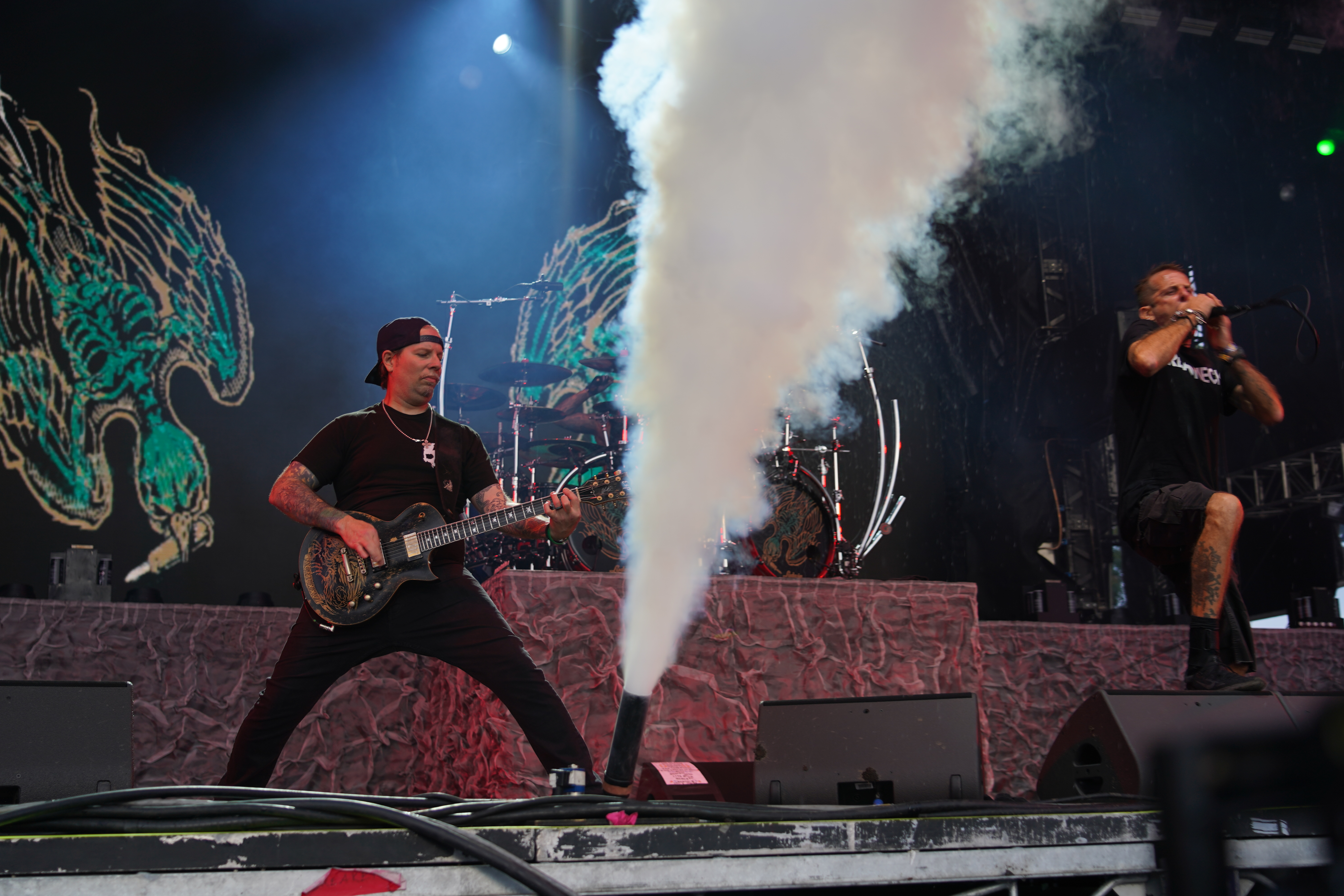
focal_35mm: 43
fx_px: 1605
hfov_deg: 45.4
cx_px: 672
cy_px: 448
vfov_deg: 31.2
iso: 100
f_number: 4
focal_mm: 43
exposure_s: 1/125
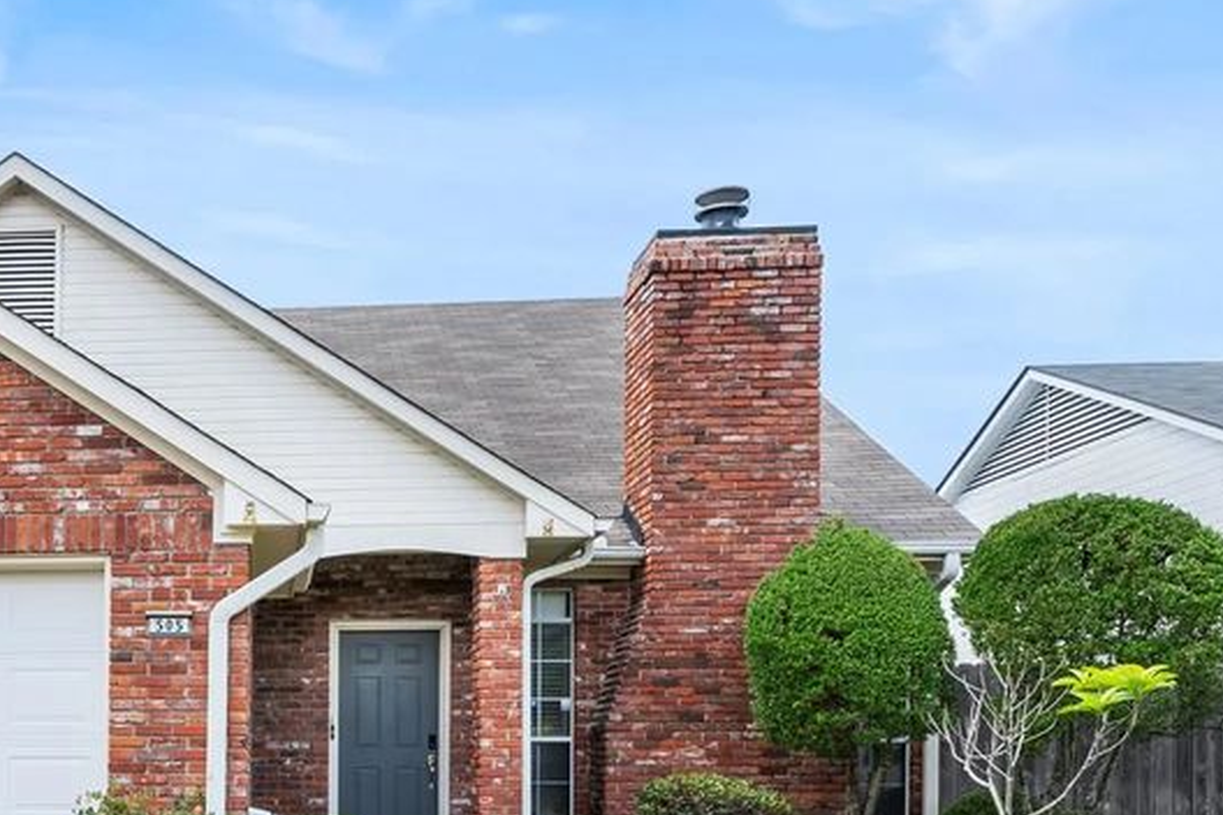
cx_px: 127
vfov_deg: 39.6
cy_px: 531
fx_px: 1121
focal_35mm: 33
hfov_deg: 50.8
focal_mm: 17
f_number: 10
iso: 100
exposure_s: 1/25
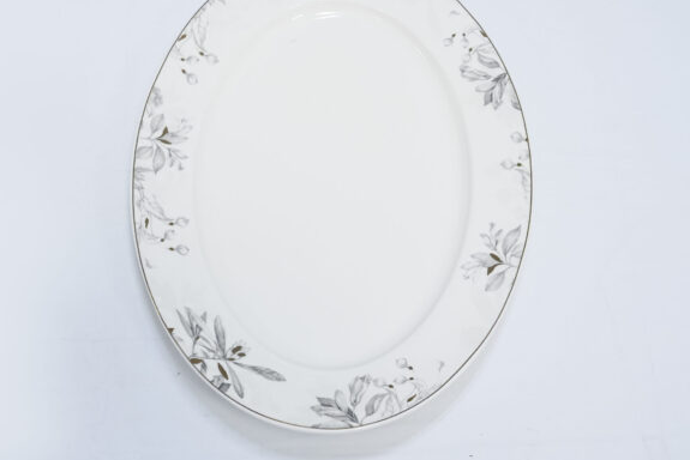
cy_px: 193
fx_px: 1074
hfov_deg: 35.6
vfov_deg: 24.2
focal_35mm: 56
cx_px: 313
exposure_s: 1/160
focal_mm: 46
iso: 6400
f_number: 13
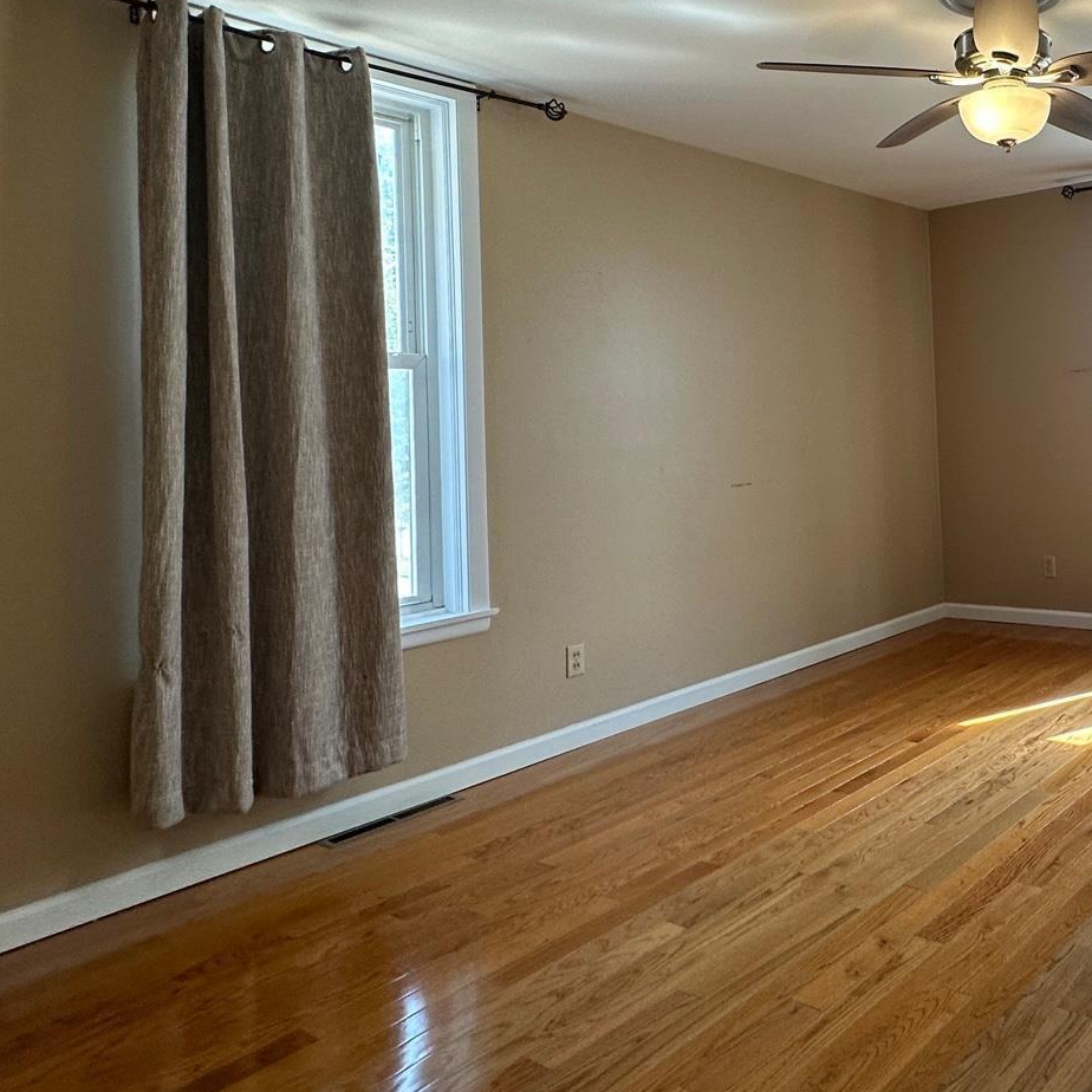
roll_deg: +3.0
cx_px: 1026
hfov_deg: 50.7
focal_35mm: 27
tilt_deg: +0.3
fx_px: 964
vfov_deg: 58.1
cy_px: 390
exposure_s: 1/120
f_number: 2.2
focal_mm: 2.22
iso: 100
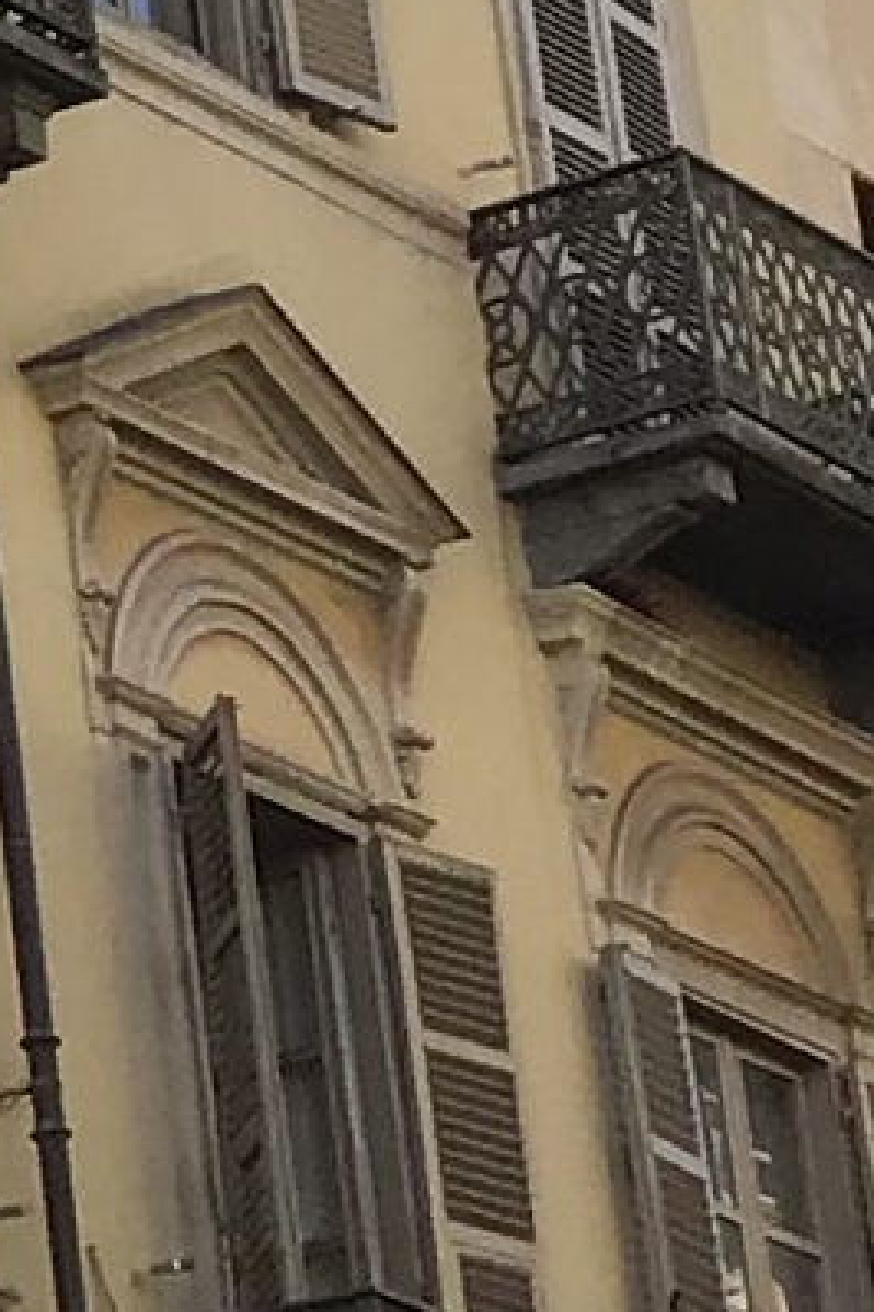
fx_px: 8230
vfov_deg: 9.0
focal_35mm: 226
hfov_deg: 5.7
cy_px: -125
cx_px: -1692
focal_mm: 3.3
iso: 25
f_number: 2.4
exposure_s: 1/646
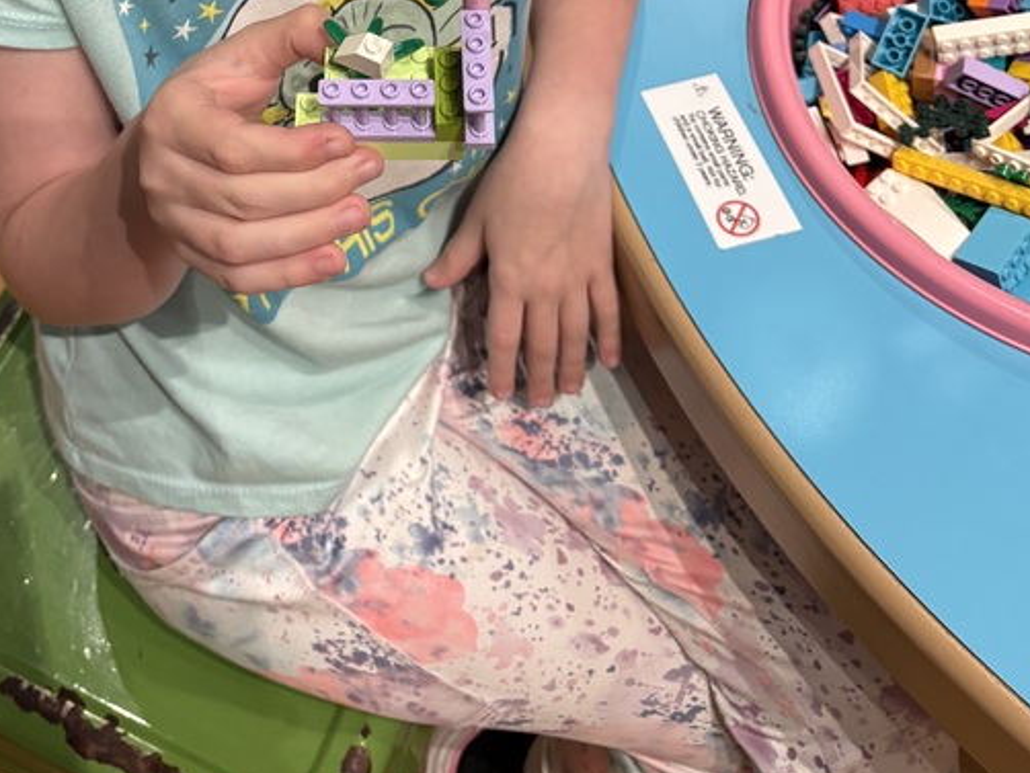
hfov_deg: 35.5
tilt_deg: -38.2
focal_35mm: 53
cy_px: -234
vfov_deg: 24.1
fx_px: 1578
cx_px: 279
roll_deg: +8.0
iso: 160
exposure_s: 1/60
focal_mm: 5.96
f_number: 1.6
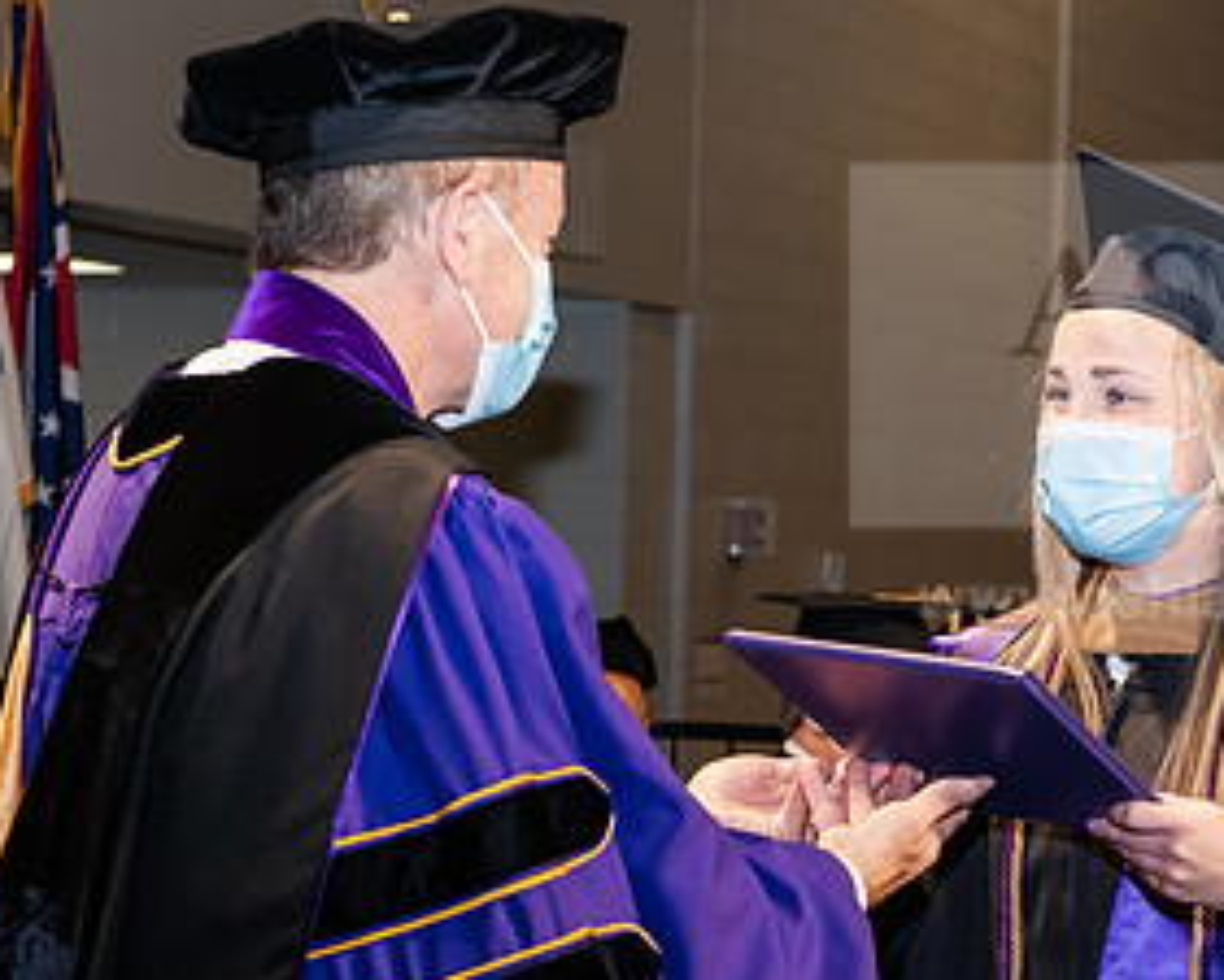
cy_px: 690
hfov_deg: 16.0
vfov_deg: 12.8
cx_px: 719
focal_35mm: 120
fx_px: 4349
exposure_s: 1/200
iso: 1600
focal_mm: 62
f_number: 6.3
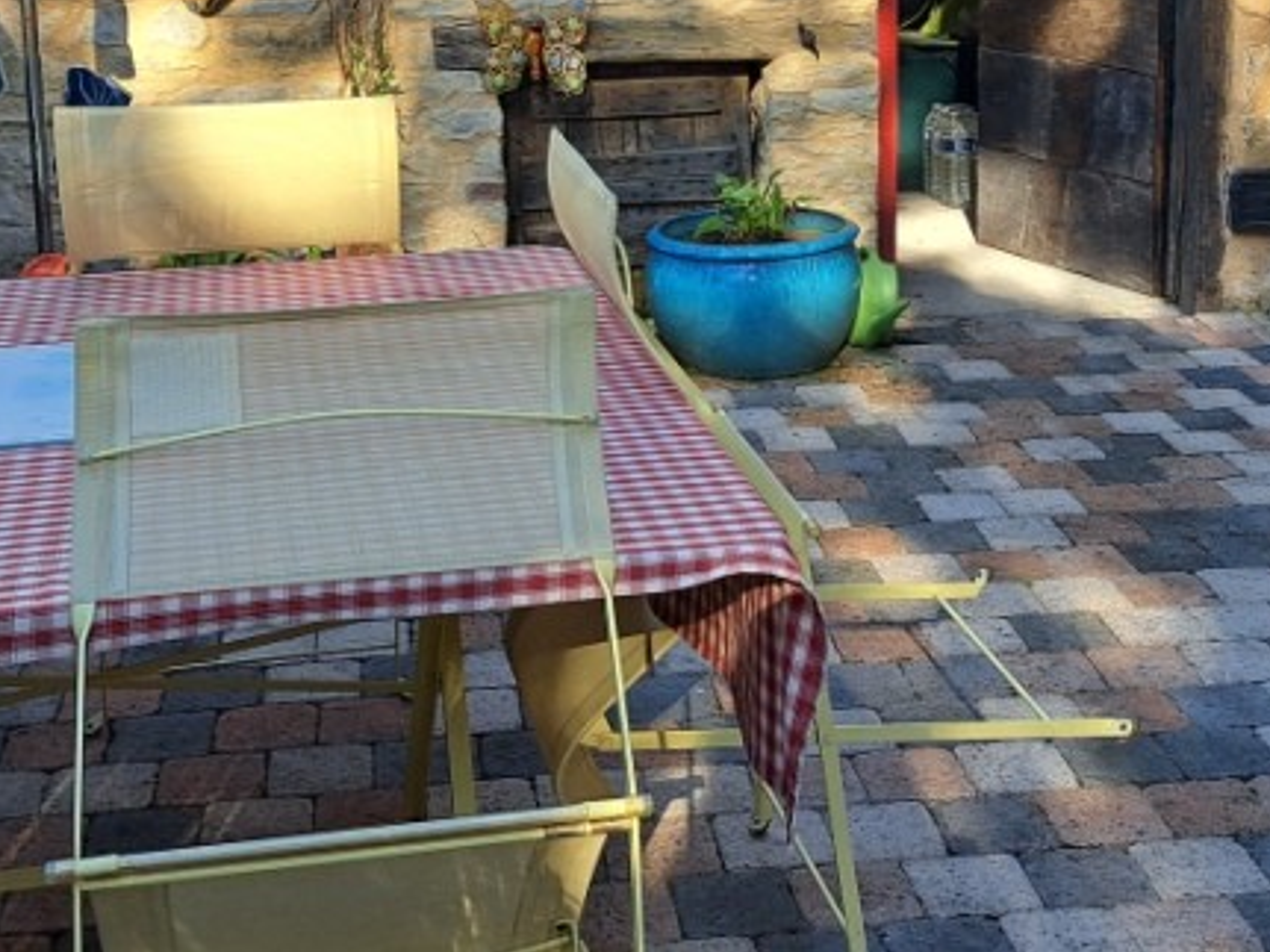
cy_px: 12
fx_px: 2091
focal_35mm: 57
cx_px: 678
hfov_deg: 33.8
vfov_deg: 24.5
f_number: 1.8
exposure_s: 1/316
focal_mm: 5.23
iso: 50
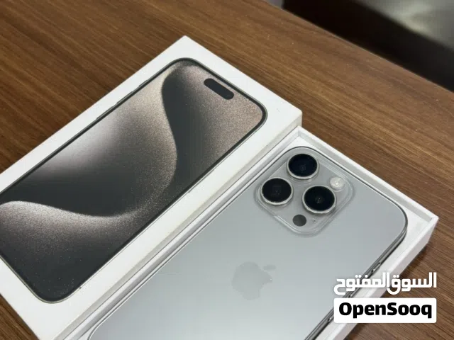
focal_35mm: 24
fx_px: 315
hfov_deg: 71.6
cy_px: 170
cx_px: 227
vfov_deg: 56.8
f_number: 1.78
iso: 125
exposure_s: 1/50
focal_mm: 6.76
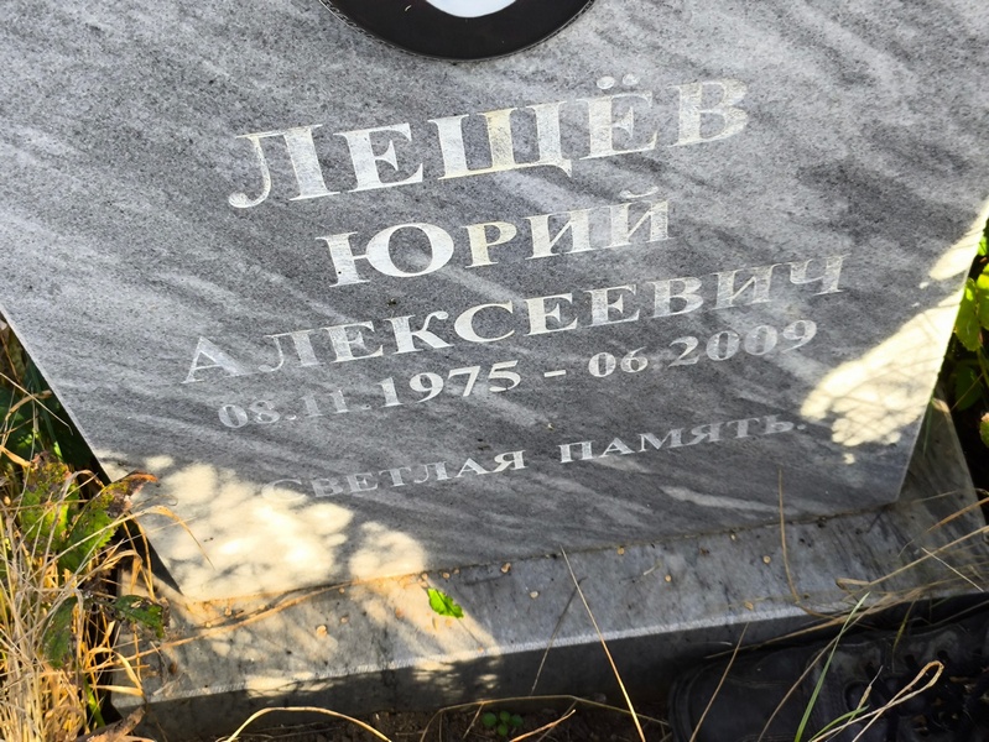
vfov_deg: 29.1
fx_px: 1429
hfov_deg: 38.2
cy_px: 371
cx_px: 494
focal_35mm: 50
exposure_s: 1/186
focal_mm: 4.71
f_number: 1.7
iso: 50
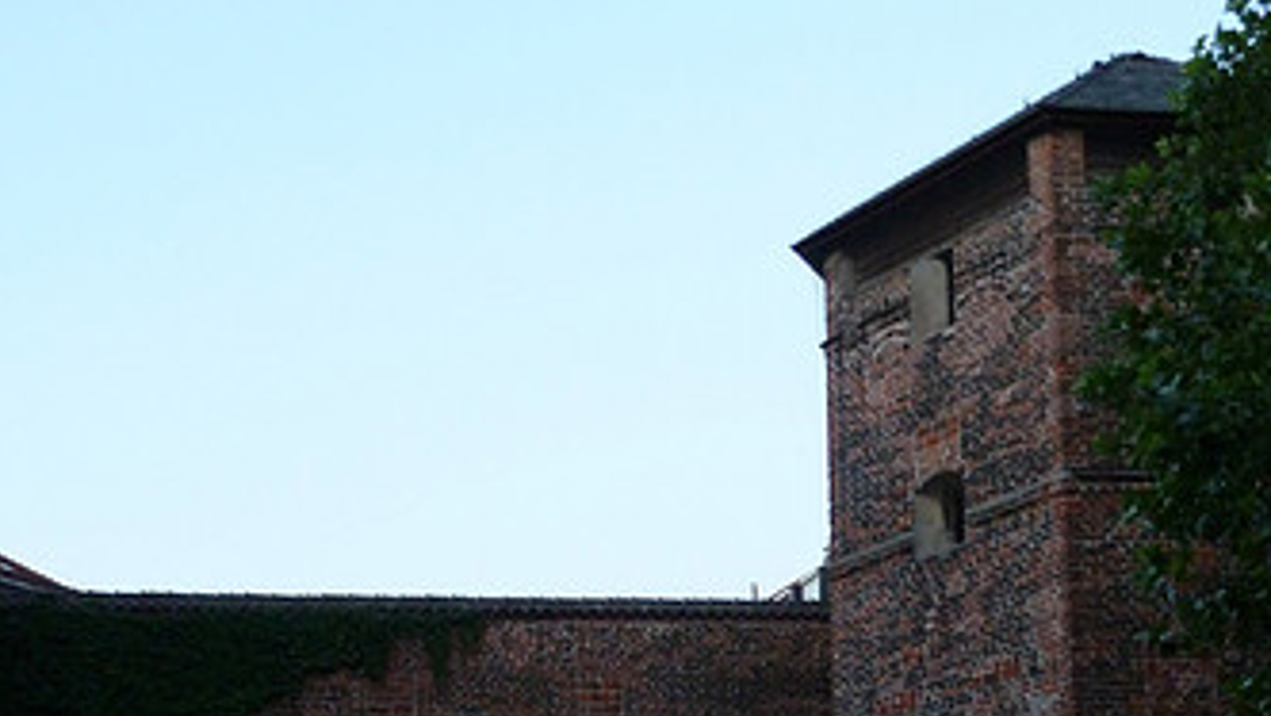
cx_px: 641
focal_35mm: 65
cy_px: 796
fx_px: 2191
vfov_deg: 17.9
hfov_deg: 32.3
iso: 400
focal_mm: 7.3
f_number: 3.7
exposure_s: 1/10
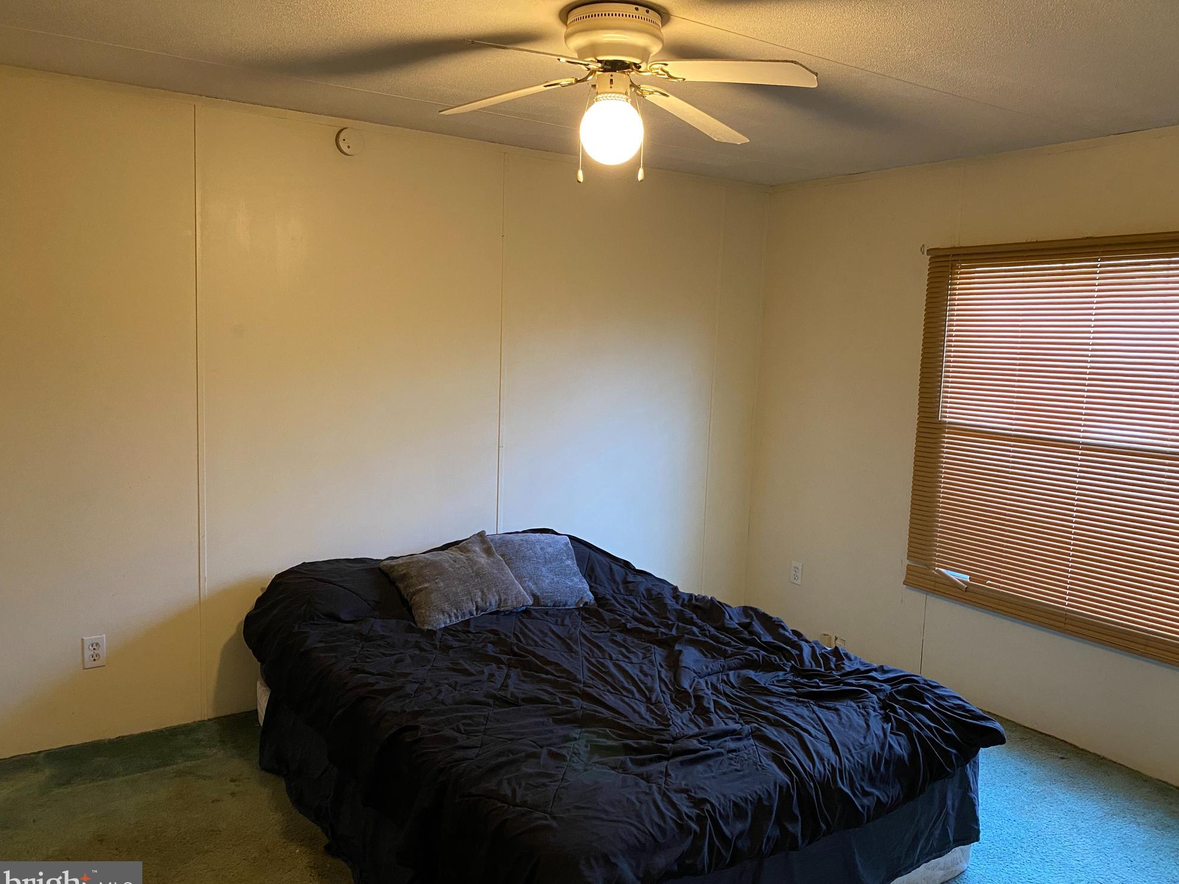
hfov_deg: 65.3
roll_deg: -2.2
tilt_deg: -6.3
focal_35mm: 27
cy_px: 451
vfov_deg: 51.4
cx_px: 605
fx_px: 920
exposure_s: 1/60
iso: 400
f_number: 1.8
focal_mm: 4.25
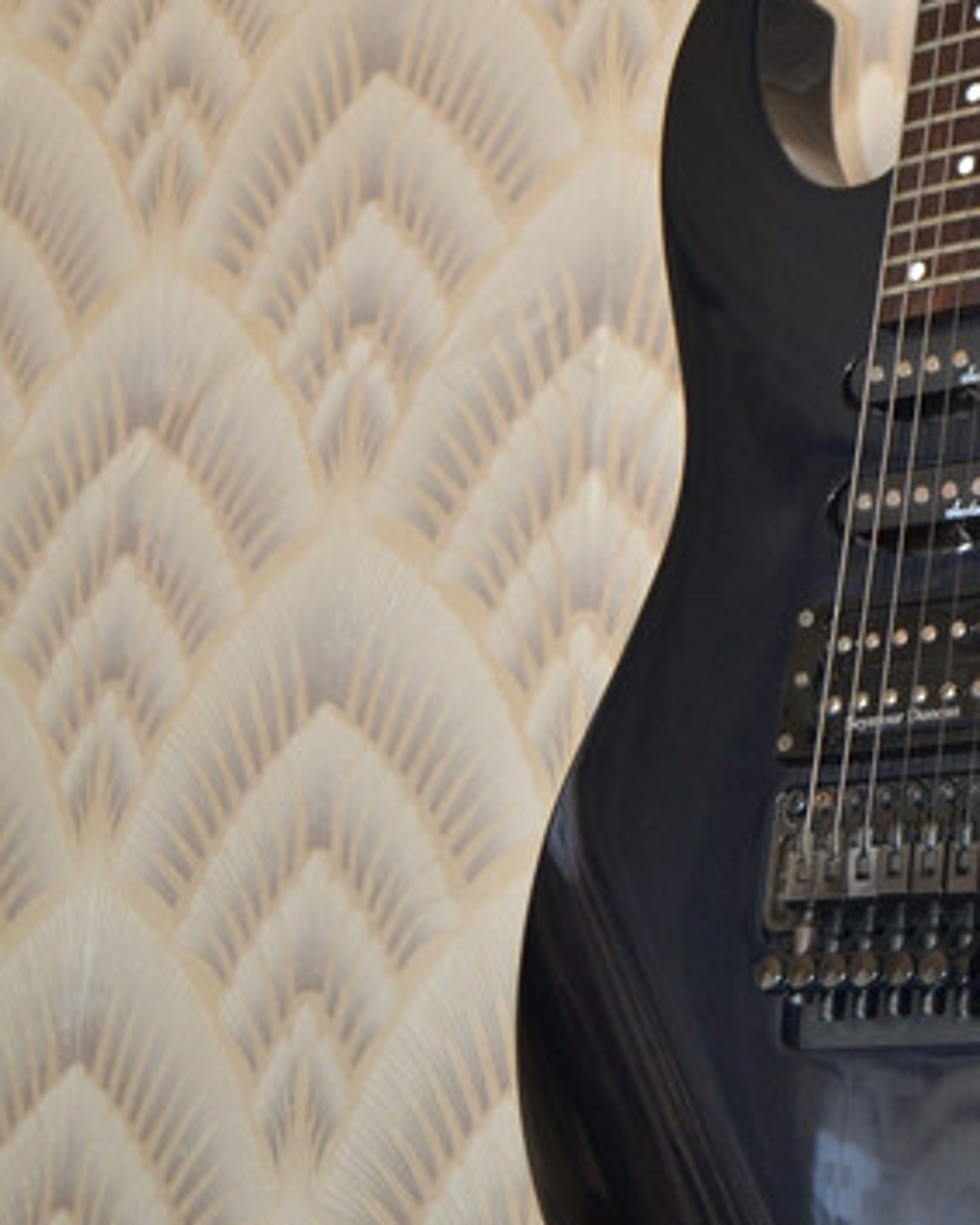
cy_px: 59
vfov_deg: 20.9
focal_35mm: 89
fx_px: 3228
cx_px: 919
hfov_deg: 17.0
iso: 800
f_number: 4
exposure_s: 1/60
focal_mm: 28
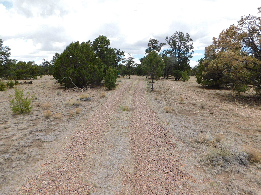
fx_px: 173
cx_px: 130
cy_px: 98
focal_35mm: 23
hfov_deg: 73.9
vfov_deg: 58.9
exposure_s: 1/1000
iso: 125
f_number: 3
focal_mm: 4
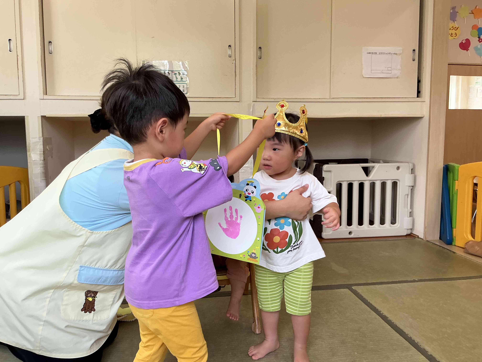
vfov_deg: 48.2
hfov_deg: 61.7
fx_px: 404
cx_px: 241
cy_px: 181
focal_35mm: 29
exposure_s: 1/120
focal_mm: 3
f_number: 1.8
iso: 40
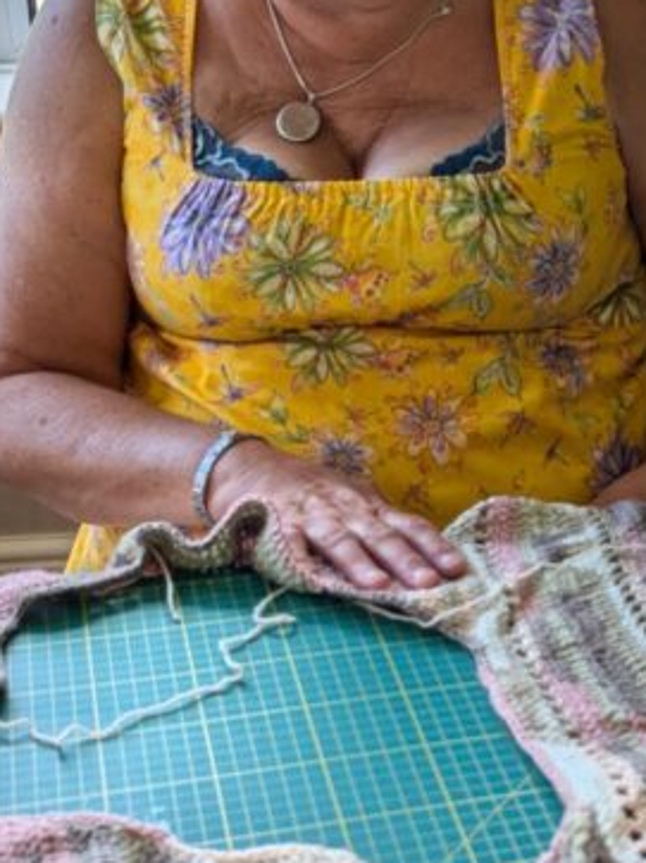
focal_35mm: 68
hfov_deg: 21.3
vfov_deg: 28.5
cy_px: 514
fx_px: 1694
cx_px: 524
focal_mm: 6.81
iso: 27
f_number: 1.85
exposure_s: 1/82.7
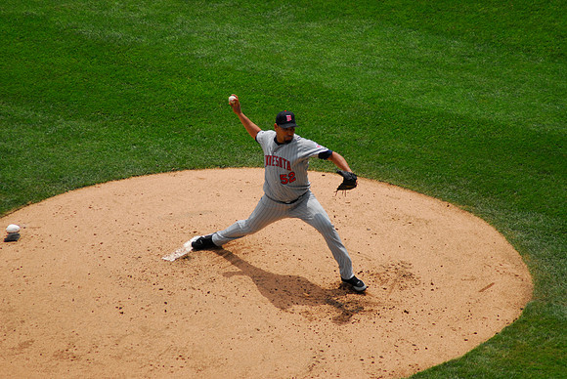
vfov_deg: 3.1
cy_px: 190
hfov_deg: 4.6
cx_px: 284
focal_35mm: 450
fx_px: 7094
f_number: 5.6
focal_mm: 300
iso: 560
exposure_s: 1/4000
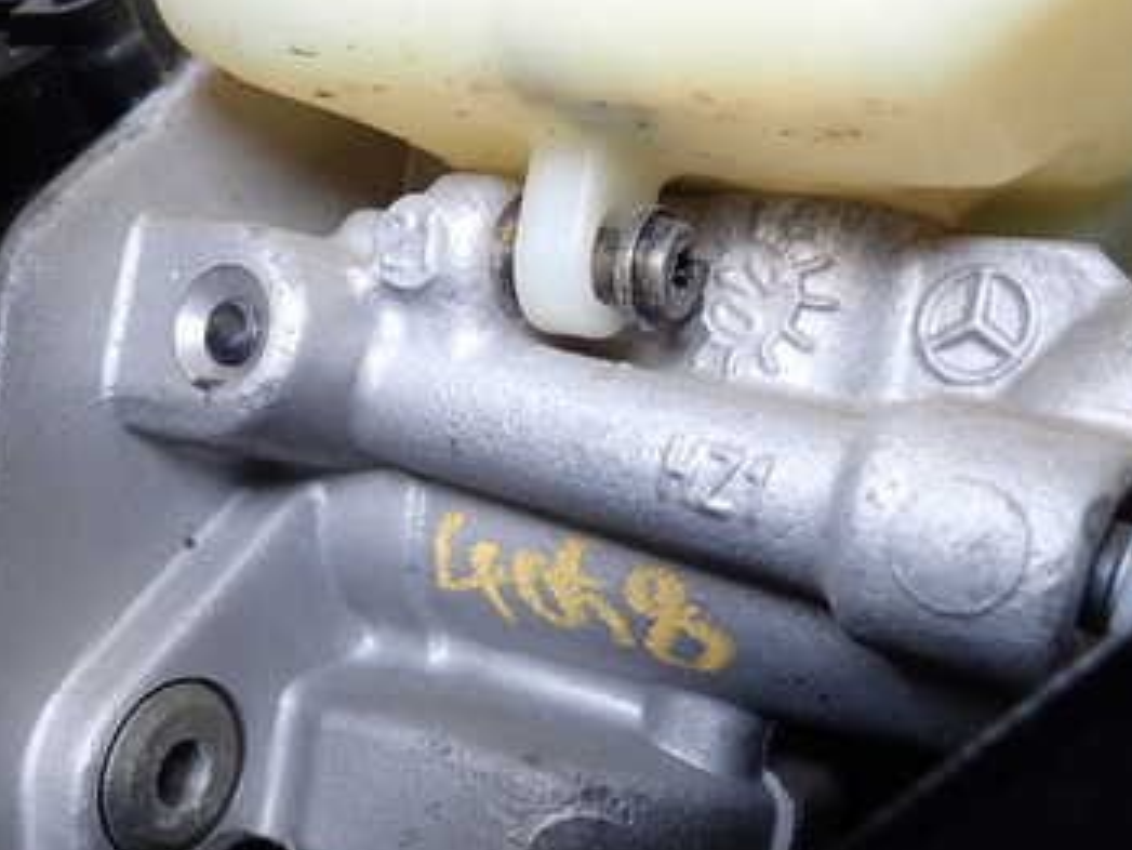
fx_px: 1407
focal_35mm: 43
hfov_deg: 43.7
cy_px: 620
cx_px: 490
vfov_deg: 33.1
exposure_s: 1/80
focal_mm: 4.5
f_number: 2
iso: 200
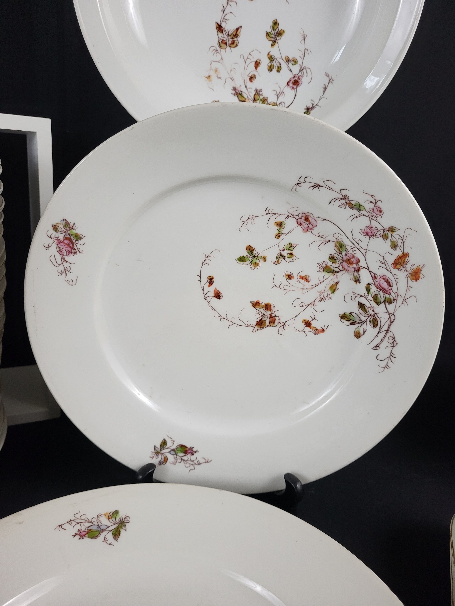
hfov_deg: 53.1
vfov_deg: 67.3
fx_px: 456
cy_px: 303
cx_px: 228
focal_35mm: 26
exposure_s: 1/100
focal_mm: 5.4
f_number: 1.8
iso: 320
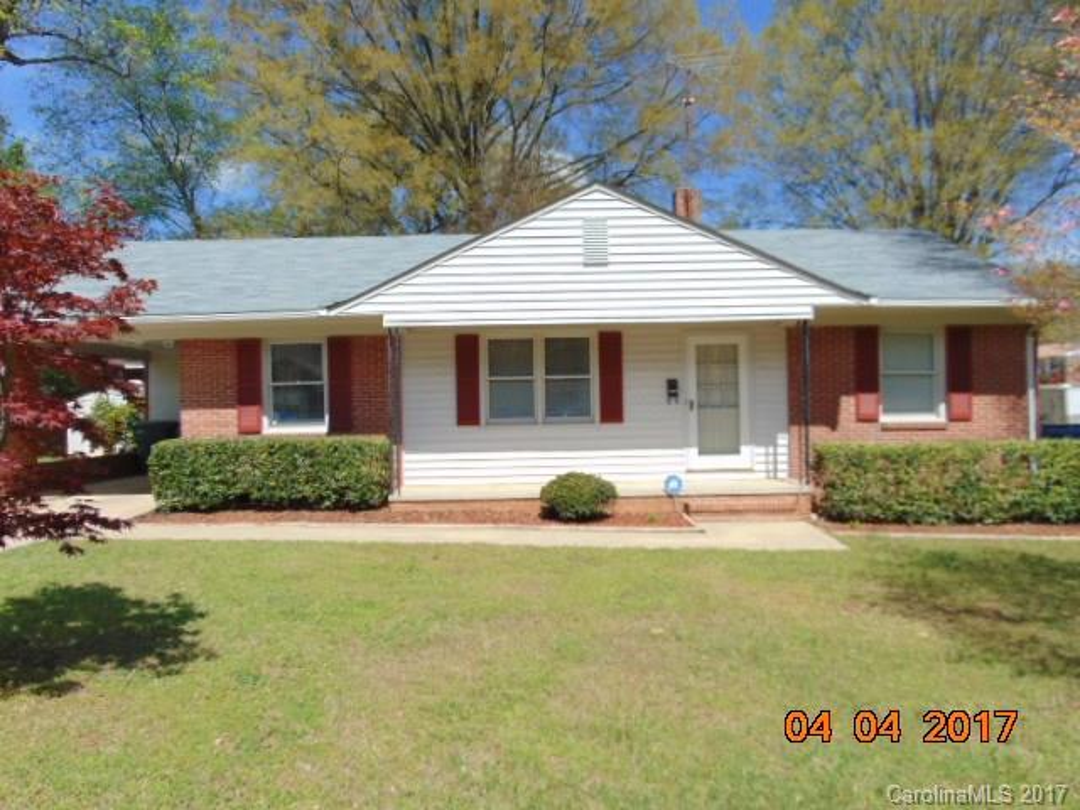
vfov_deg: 54.9
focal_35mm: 25
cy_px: 405
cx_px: 540
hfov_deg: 69.4
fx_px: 780
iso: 80
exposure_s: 1/200
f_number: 7.7
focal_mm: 4.5
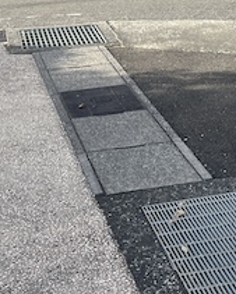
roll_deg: +3.0
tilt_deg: -10.7
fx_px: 838
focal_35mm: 96
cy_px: -20
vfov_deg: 19.2
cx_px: 138
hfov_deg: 16.0
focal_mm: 5.1
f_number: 1.6
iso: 50
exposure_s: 1/1748
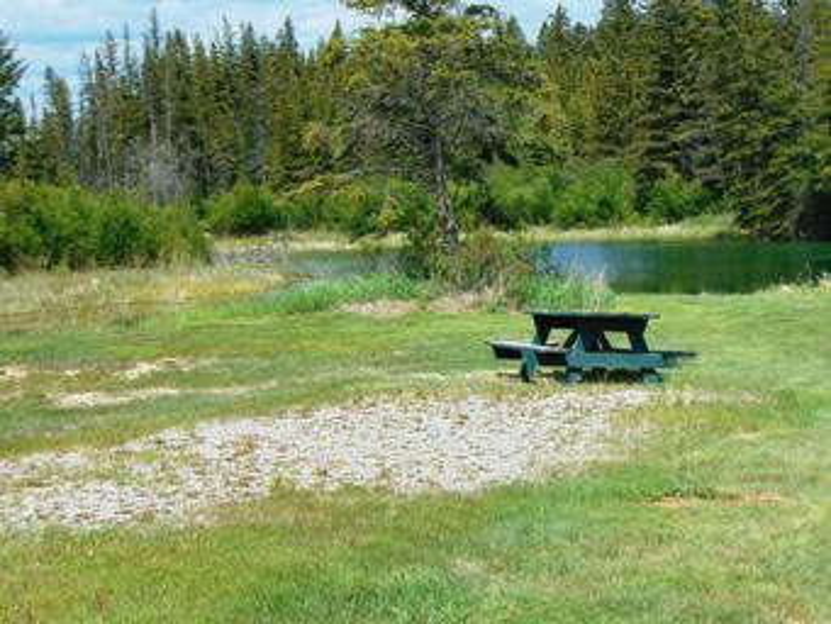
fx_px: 1705
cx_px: 416
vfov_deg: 20.7
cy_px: 312
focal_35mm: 71
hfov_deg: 27.4
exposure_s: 1/1000
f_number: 3.7
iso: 80
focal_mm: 12.8
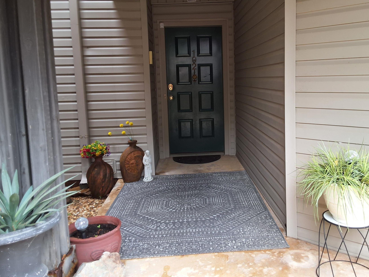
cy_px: 119
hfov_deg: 55.2
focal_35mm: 33
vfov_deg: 42.8
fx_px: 352
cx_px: 208
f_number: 1.9
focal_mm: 2.91
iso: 40
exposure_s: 1/60
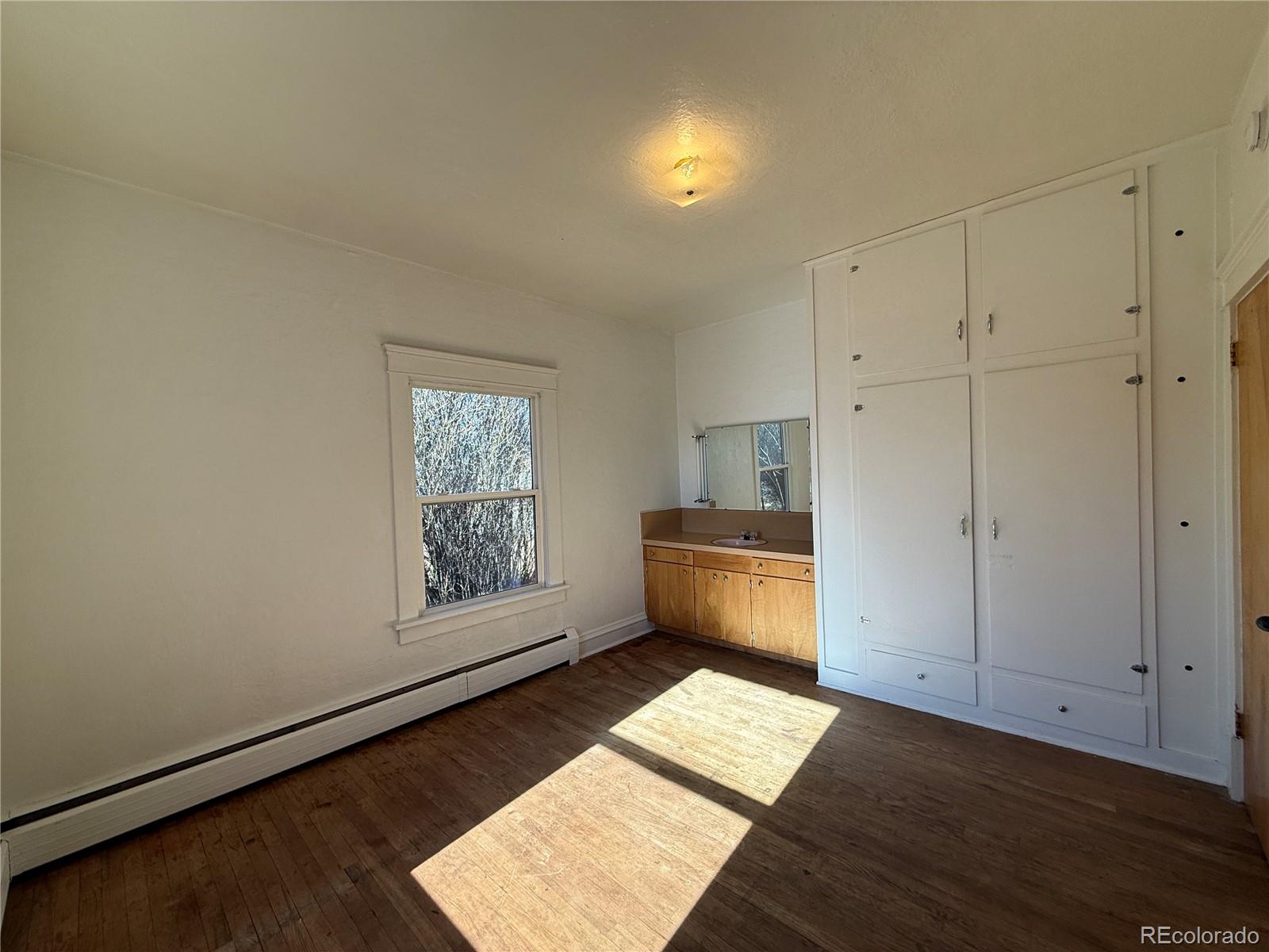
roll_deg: +2.7
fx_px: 513
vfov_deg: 85.7
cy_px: 476
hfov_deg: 102.1
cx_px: 634
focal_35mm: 14
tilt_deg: -0.4
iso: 50
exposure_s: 1/195
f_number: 2.2
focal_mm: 2.22
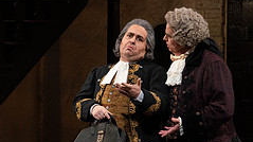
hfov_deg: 4.7
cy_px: 132
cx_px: 121
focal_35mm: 456
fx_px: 3057
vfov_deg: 2.7
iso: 3200
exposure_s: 1/250
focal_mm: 179
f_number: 8
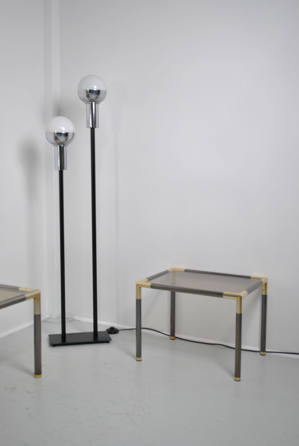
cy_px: 223
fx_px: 540
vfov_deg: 44.9
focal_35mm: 44
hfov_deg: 30.9
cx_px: 150
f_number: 4.5
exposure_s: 1/40
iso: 200
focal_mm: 29
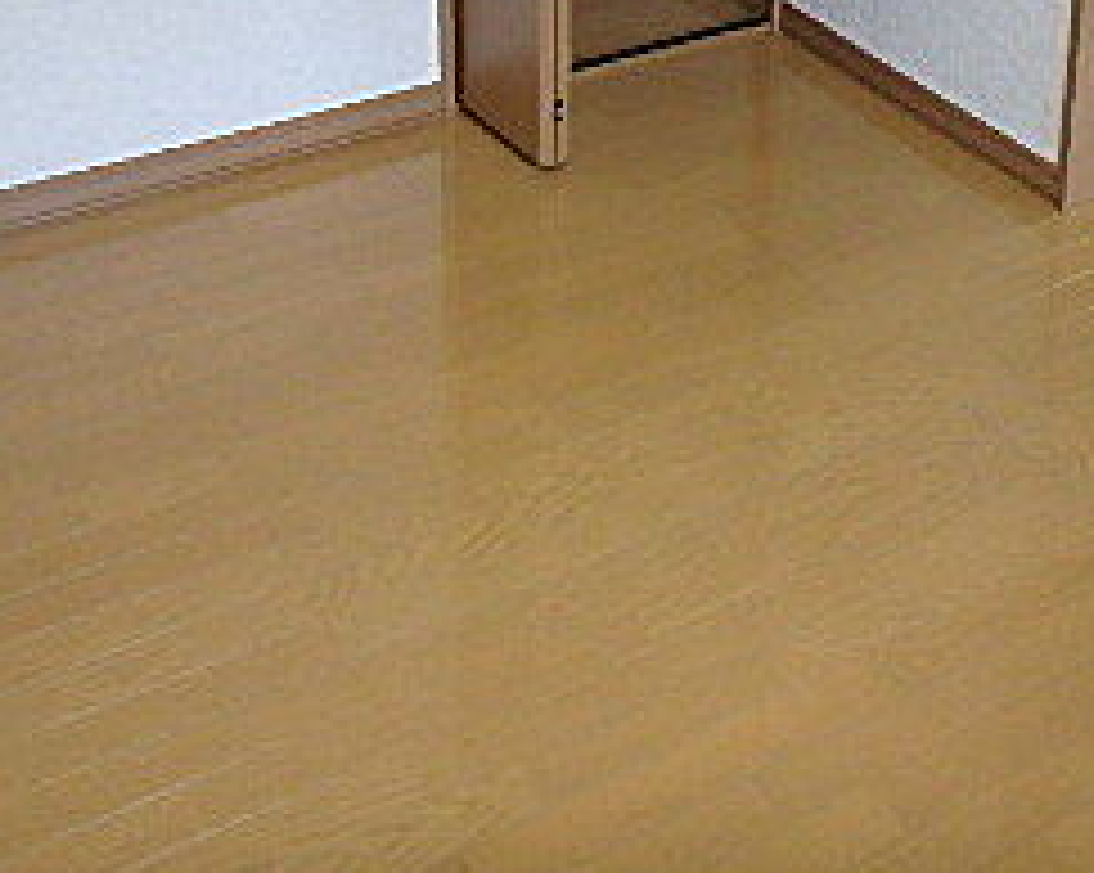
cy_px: -202
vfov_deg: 25.0
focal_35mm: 54
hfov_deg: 34.2
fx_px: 1747
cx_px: 788
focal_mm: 3.7
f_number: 3.5
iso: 320
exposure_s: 1/30
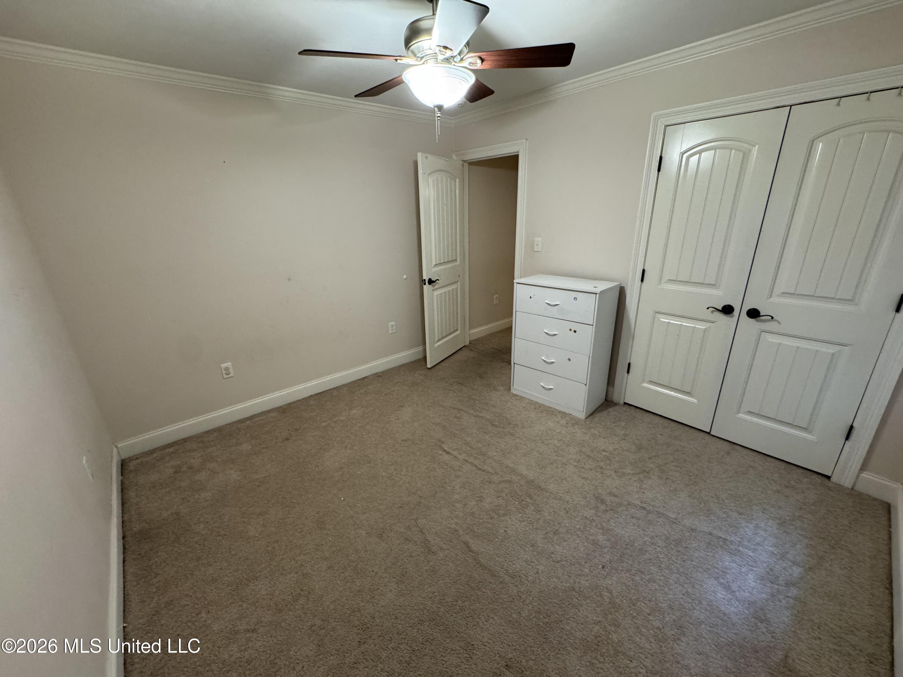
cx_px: 452
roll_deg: +1.2
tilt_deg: -19.6
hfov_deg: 102.1
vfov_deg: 85.7
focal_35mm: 14
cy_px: 338
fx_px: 365
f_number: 2.2
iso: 320
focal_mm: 2.22
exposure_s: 1/60
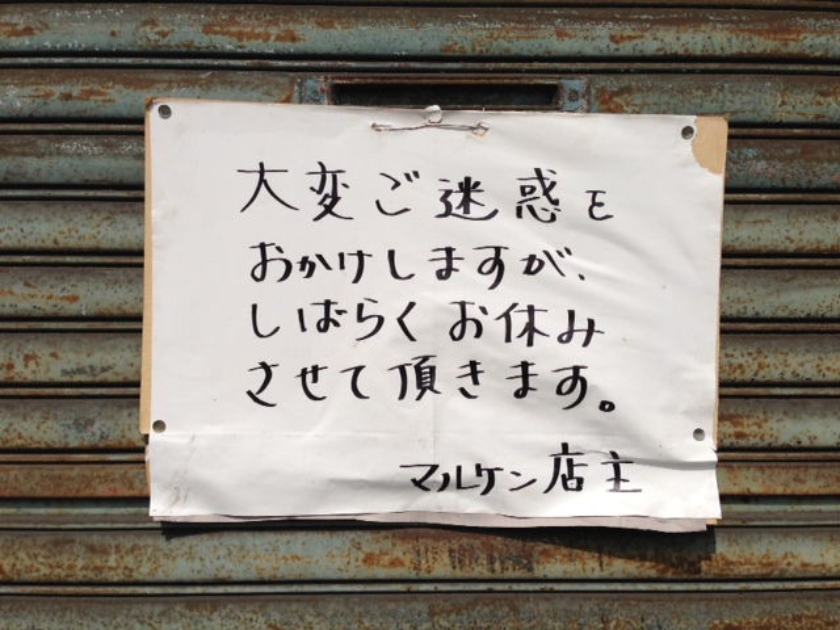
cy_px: 315
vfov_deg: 42.9
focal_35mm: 33
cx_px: 420
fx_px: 801
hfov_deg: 55.4
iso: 50
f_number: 2.4
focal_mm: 4.13
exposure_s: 1/3876
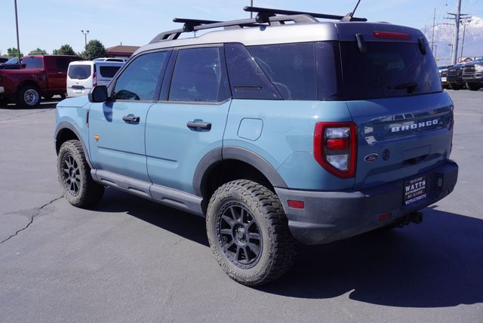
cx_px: 242
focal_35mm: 36
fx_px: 483
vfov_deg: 36.9
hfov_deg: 53.1
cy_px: 162
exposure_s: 1/125
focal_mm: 24
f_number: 10
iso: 100
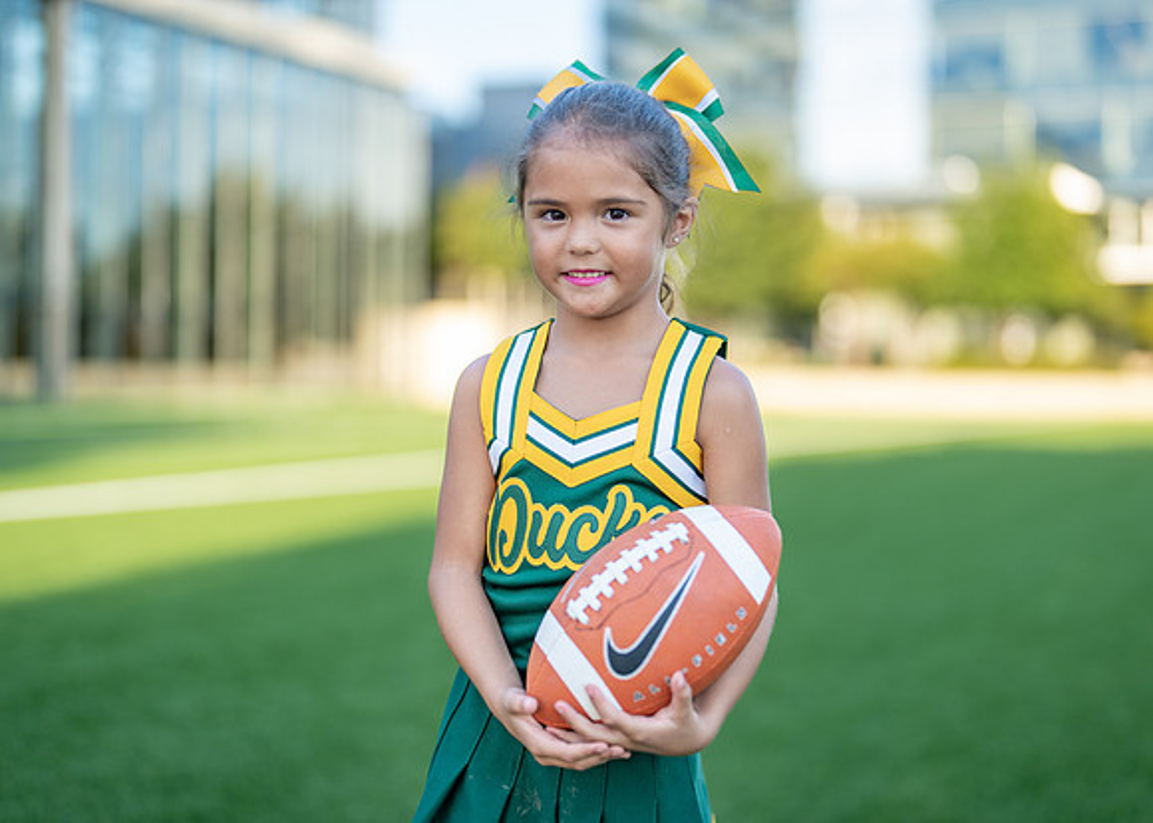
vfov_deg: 25.3
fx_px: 1833
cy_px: 392
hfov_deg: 34.9
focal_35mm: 56
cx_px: 635
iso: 100
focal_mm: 50
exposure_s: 1/1000
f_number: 1.2
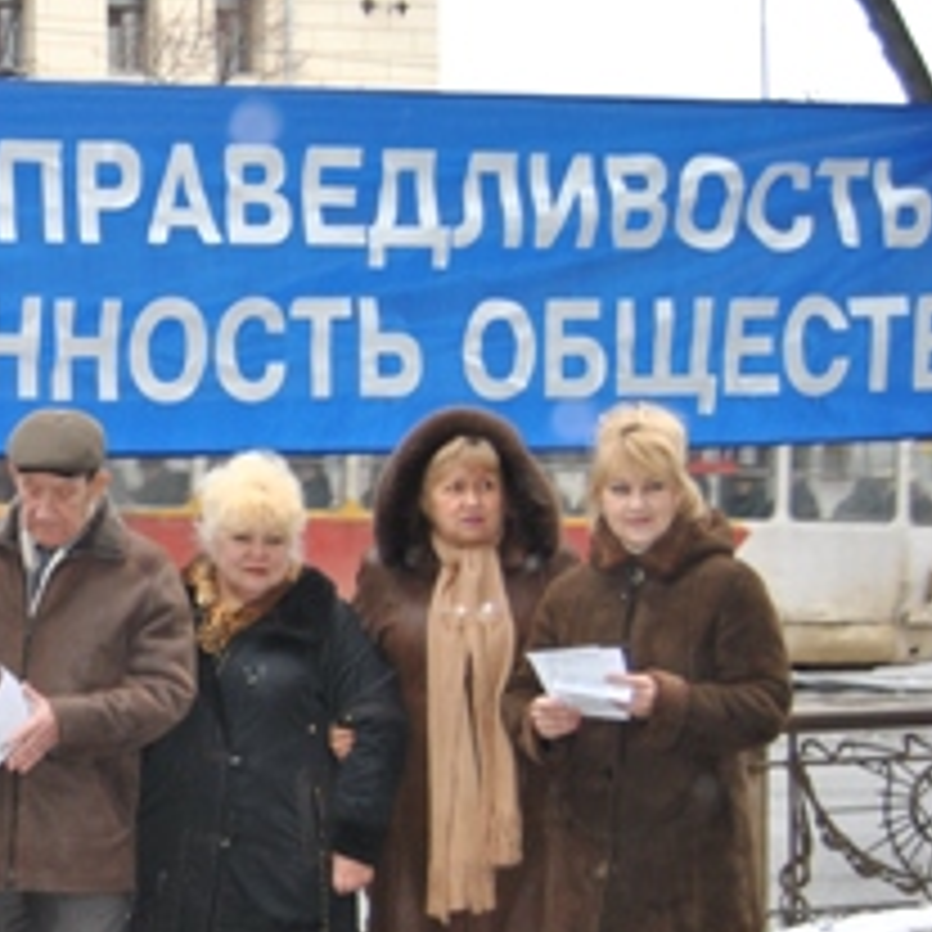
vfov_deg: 18.1
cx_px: -230
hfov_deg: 17.2
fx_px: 2924
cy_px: 612
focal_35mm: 96
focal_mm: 26
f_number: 4
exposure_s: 1/80
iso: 200
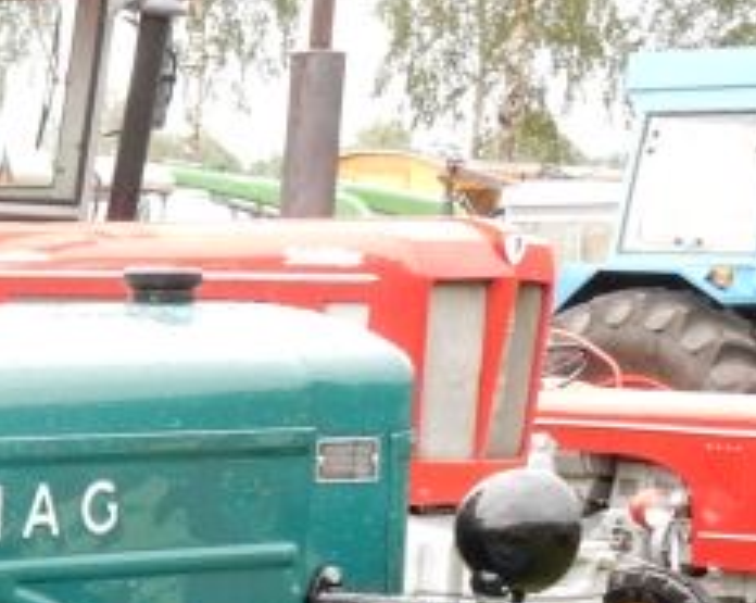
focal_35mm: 172
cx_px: -476
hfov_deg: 10.7
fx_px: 3844
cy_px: 900
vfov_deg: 8.8
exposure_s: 1/200
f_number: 4.5
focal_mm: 9
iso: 400
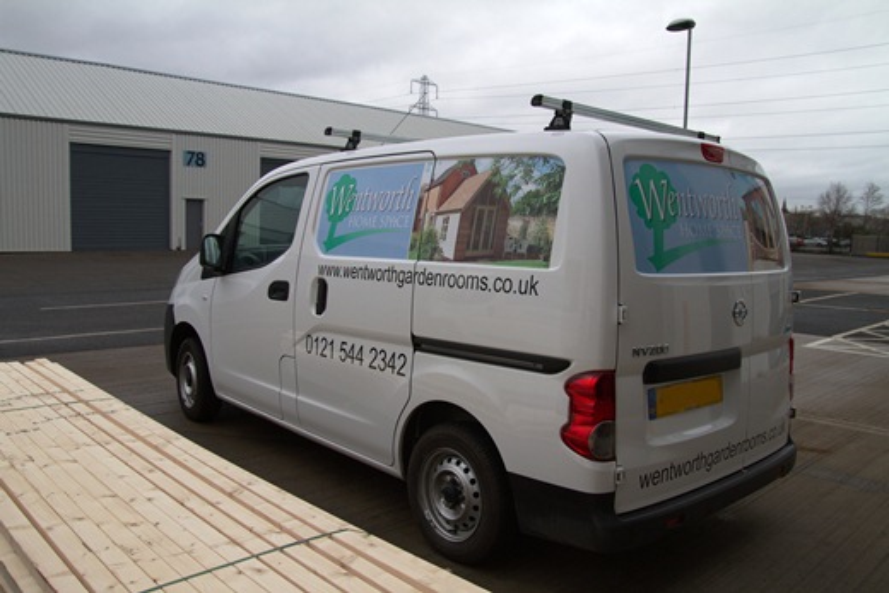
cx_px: 444
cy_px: 296
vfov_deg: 46.4
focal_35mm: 28
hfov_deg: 65.5
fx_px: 692
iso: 100
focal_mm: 18
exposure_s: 1/125
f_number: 5.6
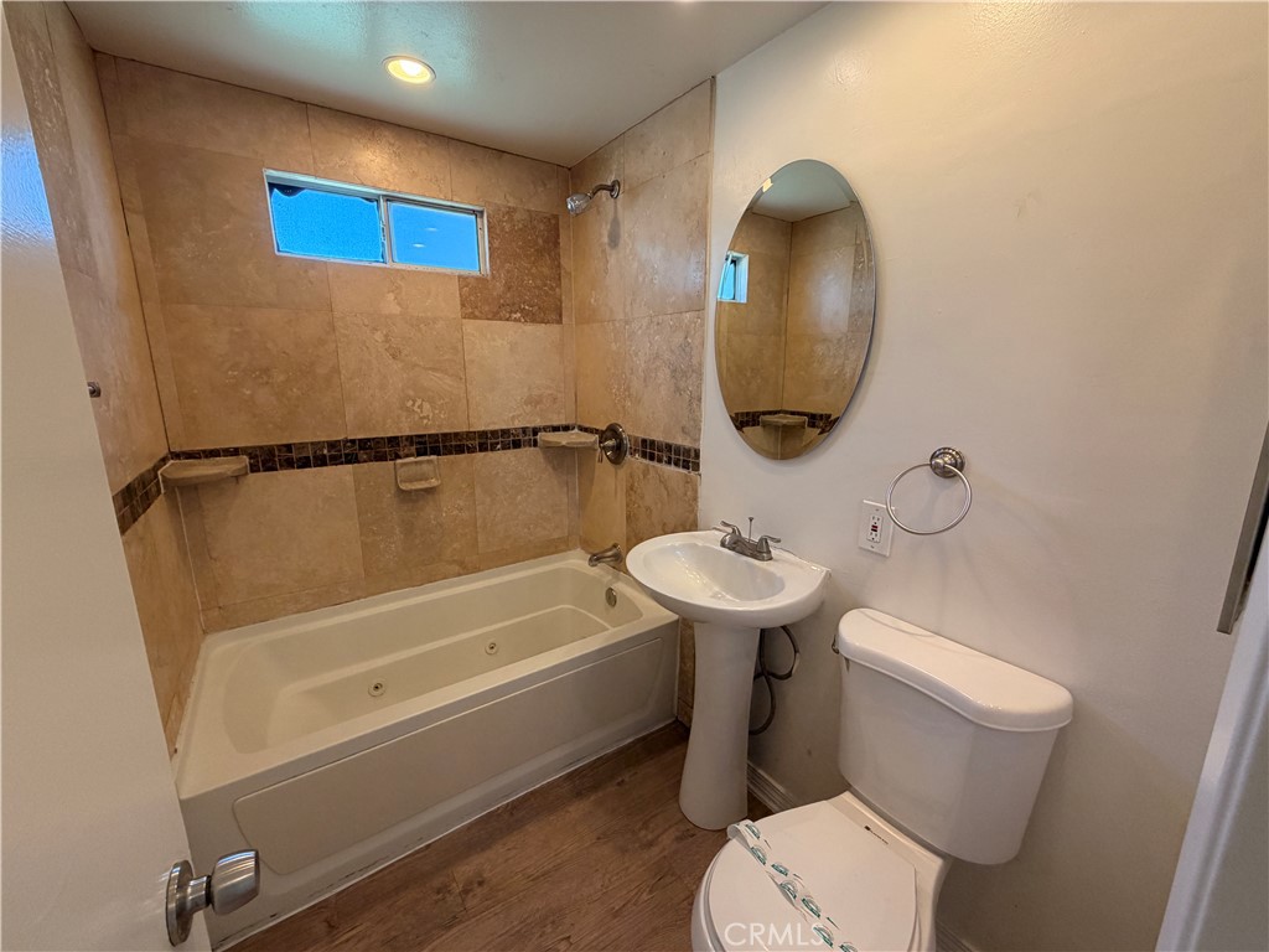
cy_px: 476
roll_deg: -0.1
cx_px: 634
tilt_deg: -11.5
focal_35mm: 14
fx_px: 513
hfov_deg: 102.1
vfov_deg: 85.7
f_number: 2.2
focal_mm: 2.22
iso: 250
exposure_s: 1/120
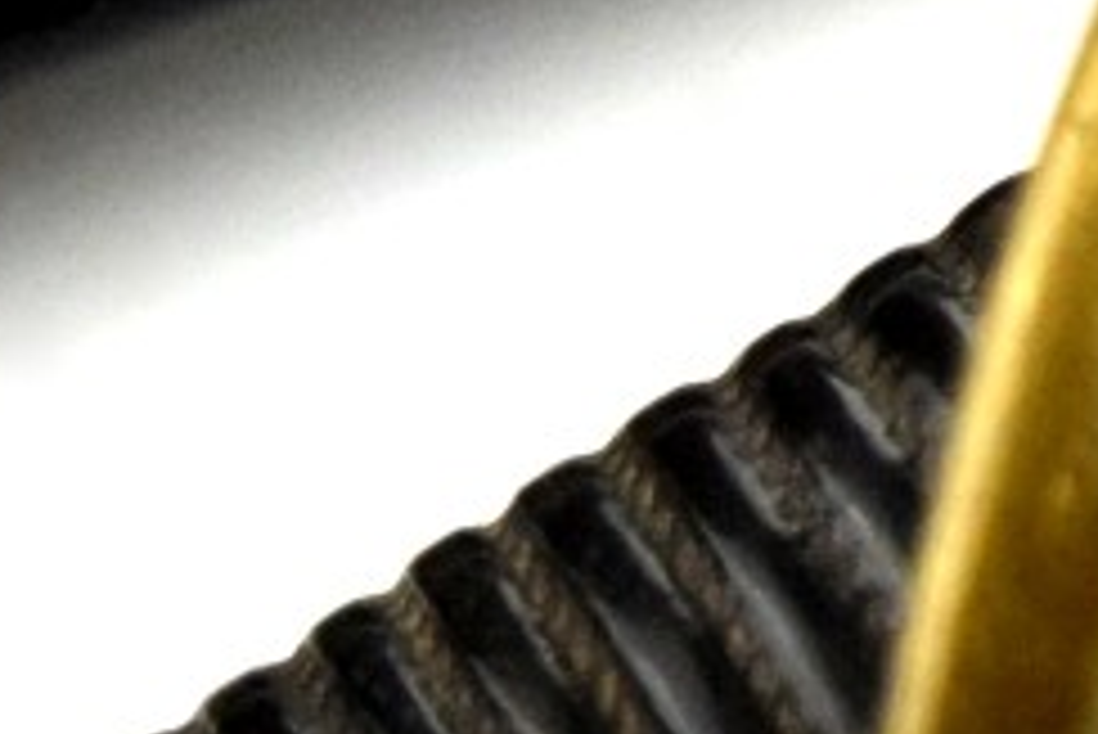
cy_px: -243
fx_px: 11780
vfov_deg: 3.6
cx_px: 2938
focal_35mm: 386
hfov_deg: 5.1
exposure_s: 1/4000
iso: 1600
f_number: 5
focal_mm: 42
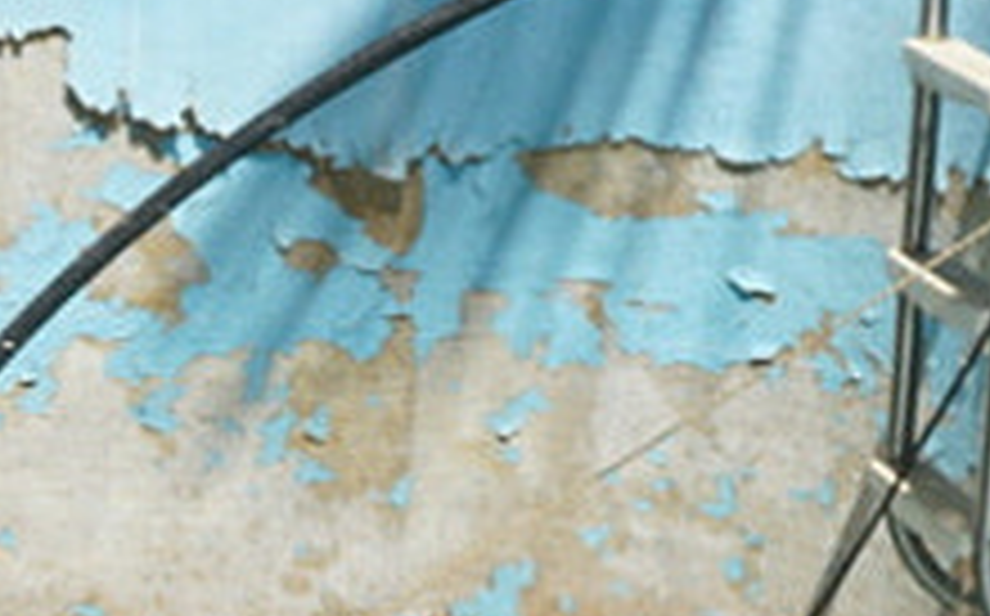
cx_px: -1012
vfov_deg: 4.2
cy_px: 964
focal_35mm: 312
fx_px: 8409
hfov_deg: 6.5
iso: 100
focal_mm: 42
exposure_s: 1/1000
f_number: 4.5
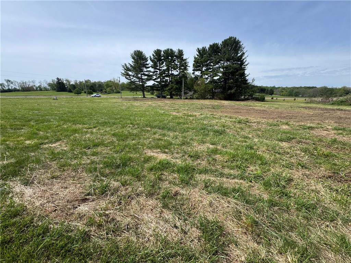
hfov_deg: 102.1
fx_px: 142
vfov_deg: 85.7
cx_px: 176
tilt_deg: -12.7
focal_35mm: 14
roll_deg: -0.4
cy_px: 132
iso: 40
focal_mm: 2.22
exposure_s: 1/1198
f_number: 2.2
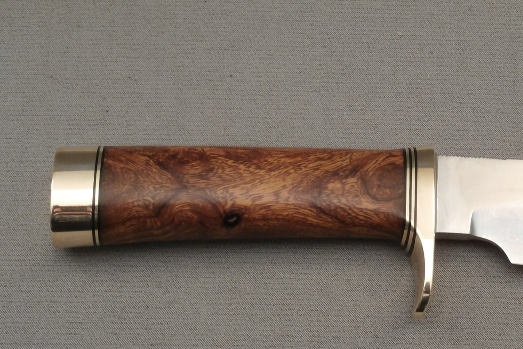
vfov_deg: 19.4
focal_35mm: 70
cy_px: 196
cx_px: 261
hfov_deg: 28.8
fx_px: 1017
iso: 400
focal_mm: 11.86
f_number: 4.3
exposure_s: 1/13
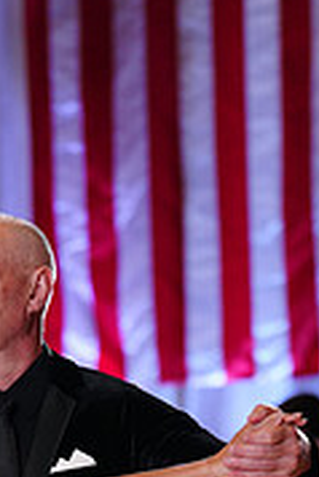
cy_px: 740
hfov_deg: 3.7
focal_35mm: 375
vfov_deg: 5.4
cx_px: -25
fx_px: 4974
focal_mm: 115
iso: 1600
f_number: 2.8
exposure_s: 1/400
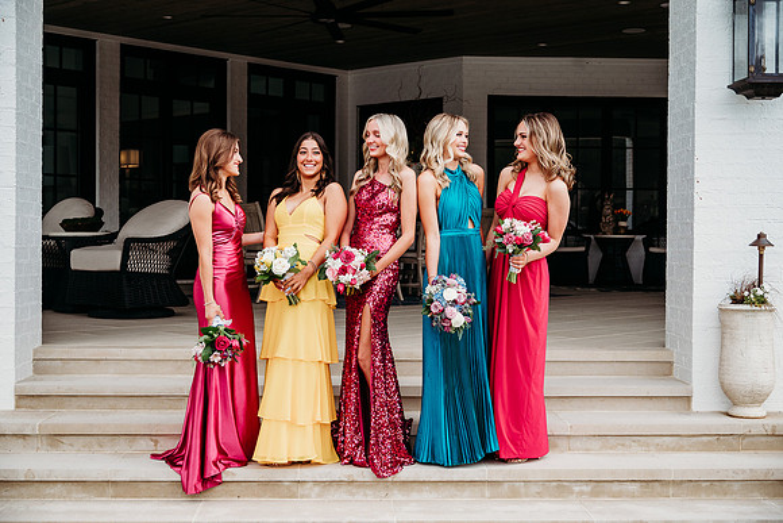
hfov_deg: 39.6
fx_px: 1088
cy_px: 262
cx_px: 392
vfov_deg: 27.0
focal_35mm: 50
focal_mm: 50
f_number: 4
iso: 250
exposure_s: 1/320
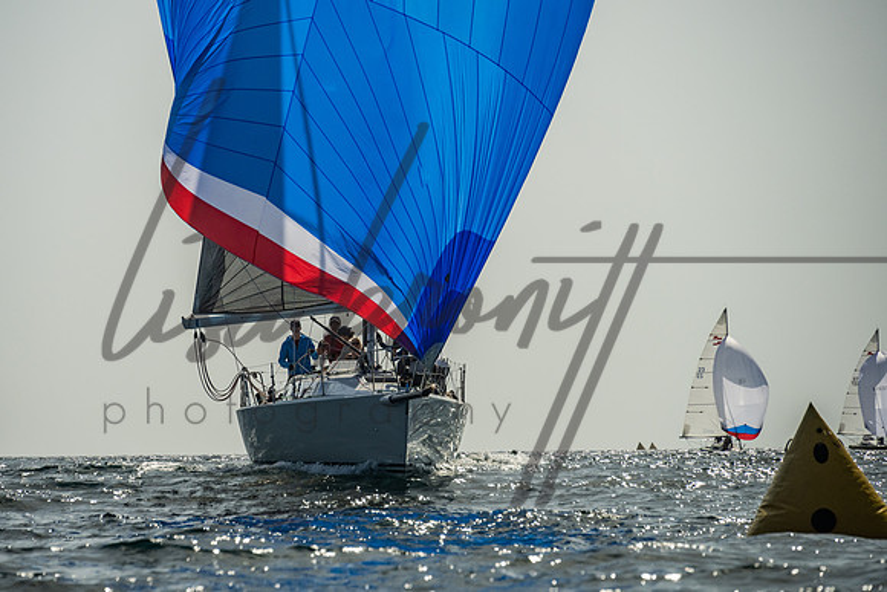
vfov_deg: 5.8
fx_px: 5852
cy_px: 281
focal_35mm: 237
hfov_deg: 8.7
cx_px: 362
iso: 320
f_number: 6.3
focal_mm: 200
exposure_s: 1/2500
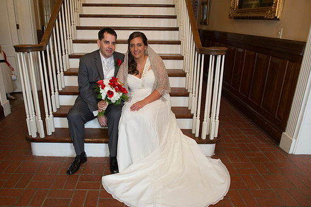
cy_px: 110
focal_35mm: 27
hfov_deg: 67.2
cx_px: 137
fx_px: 233
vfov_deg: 47.8
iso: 800
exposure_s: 1/100
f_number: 5
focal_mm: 24
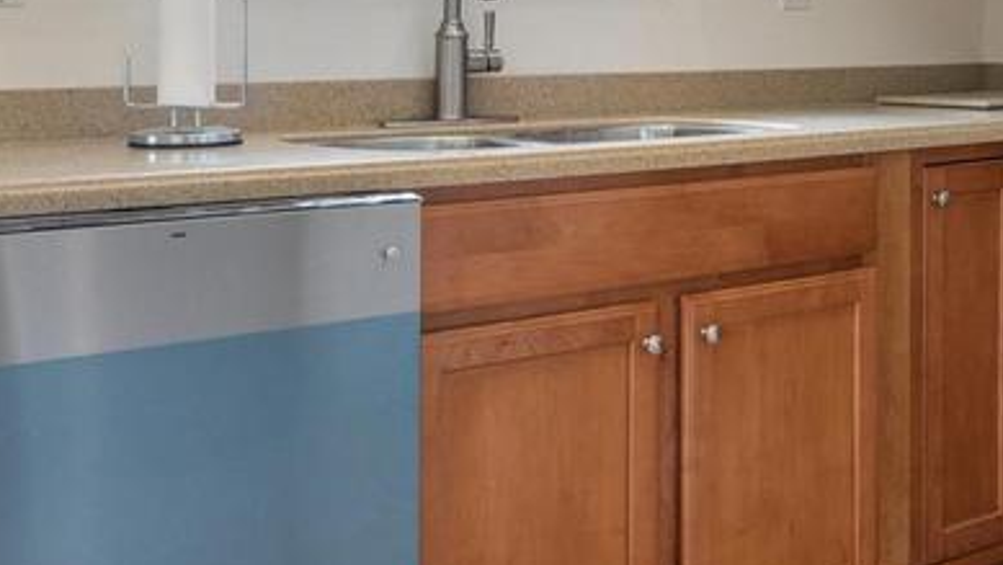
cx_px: 928
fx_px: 1701
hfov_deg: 31.1
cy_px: 23
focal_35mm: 64
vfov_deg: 18.4
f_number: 8
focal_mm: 11
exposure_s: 1/30
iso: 400
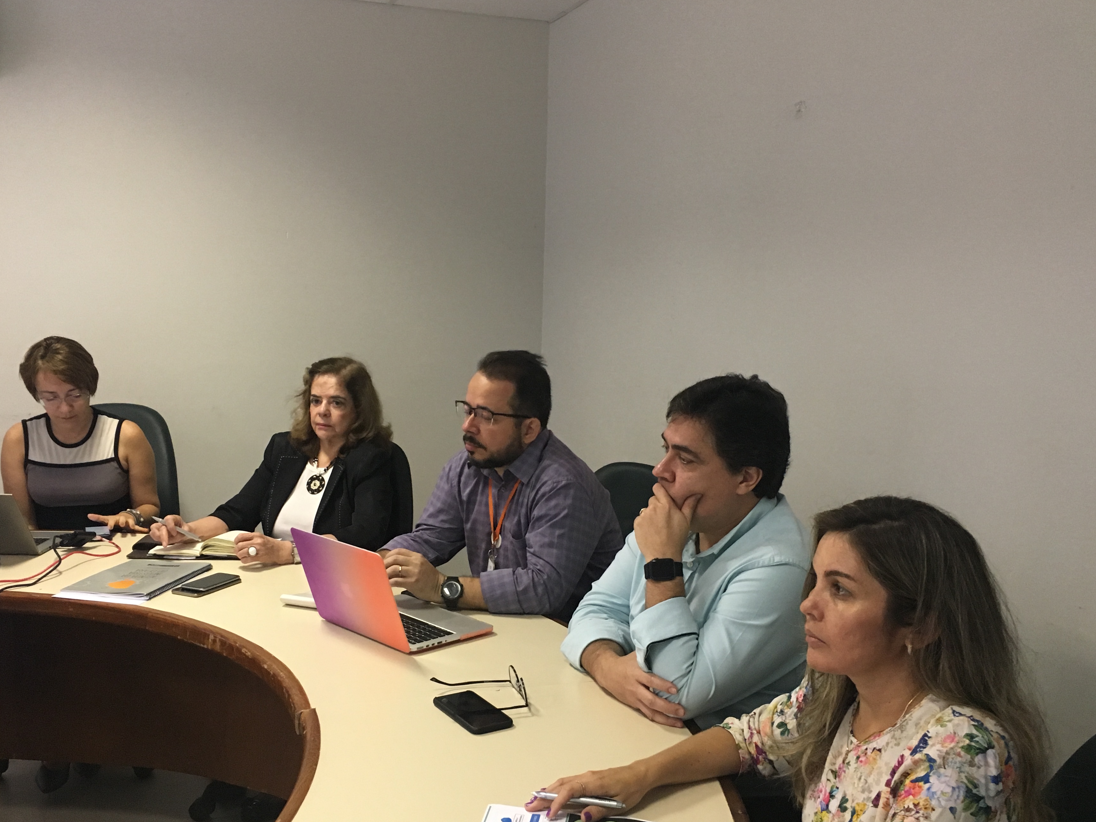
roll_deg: -2.9
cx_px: 538
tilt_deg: -9.9
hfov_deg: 54.0
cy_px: 463
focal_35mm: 34
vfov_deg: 41.7
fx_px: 1076
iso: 160
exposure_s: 1/30
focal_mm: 4.15
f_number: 2.2
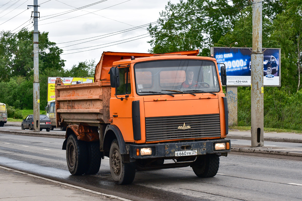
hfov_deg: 23.6
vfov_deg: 15.9
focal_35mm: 86
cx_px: 151
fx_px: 721
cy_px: 100
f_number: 7.1
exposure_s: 1/400
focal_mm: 86
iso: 1000
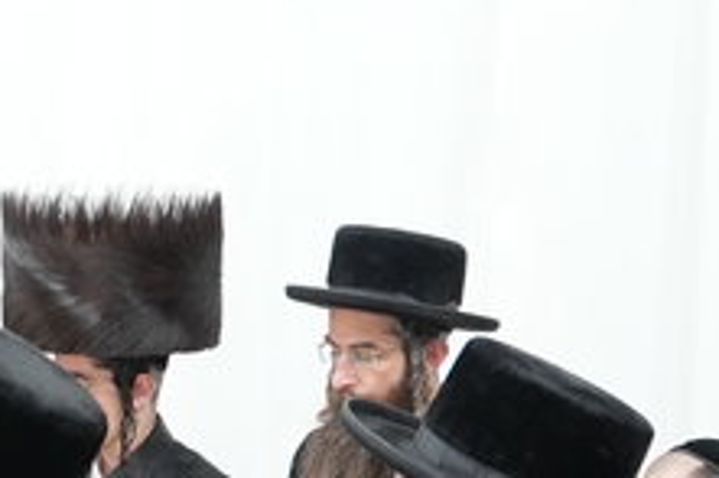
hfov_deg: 12.6
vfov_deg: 8.9
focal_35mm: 152
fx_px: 3033
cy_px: -34
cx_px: -485
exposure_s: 1/125
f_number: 3.5
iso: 800
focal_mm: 24
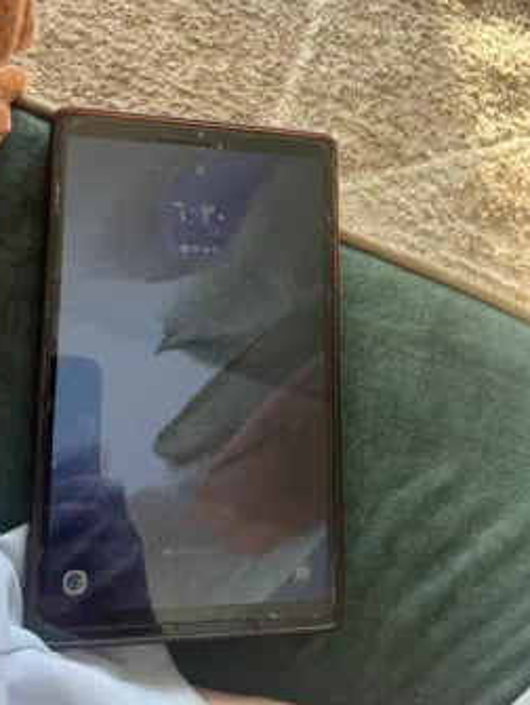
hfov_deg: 45.4
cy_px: 301
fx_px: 632
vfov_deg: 58.1
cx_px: 225
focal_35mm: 31
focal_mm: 5.7
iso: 125
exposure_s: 1/60
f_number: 1.5
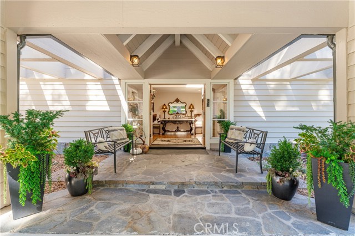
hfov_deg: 95.4
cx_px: 178
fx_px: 162
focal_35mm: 16
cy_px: 118
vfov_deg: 72.3
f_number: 13
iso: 100
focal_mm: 16.4
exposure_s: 1/2
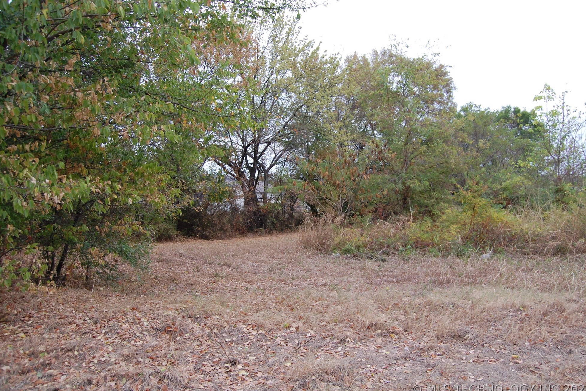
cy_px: 196
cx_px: 291
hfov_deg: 65.5
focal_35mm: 28
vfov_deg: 46.4
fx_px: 456
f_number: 5
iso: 400
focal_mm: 18
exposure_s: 1/100
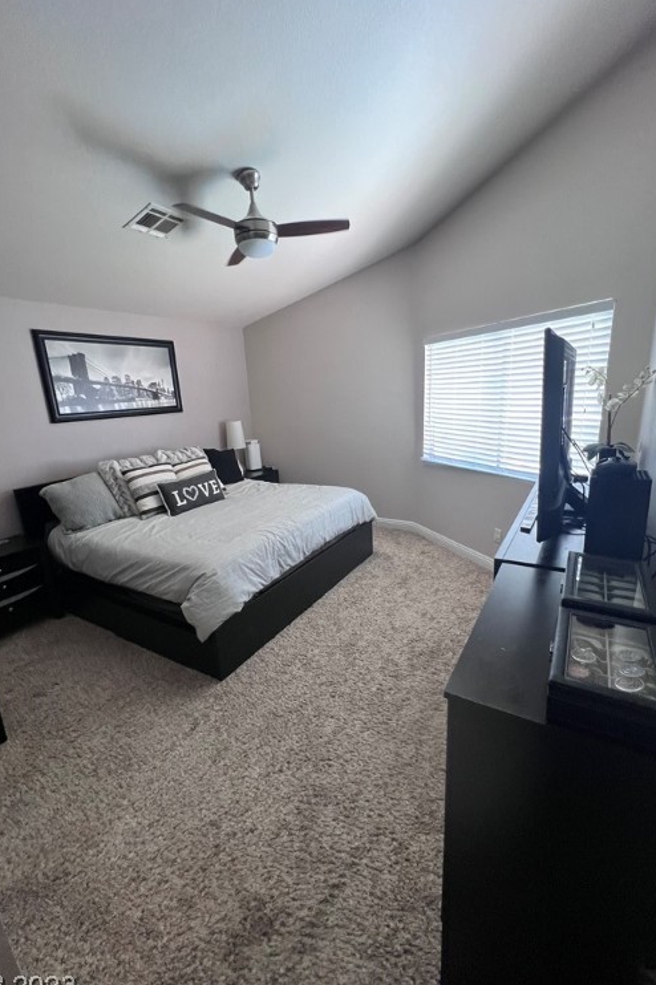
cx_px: 325
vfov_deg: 104.3
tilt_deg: -13.8
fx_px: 383
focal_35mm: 14
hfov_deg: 81.2
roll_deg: +3.3
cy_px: 498
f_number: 1.8
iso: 200
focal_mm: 1.57
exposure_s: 1/99
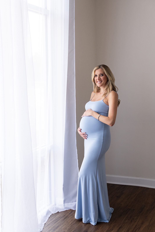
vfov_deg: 39.6
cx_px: 78
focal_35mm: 50
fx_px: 323
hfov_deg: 27.0
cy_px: 116
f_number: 4
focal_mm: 50
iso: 800
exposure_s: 1/250
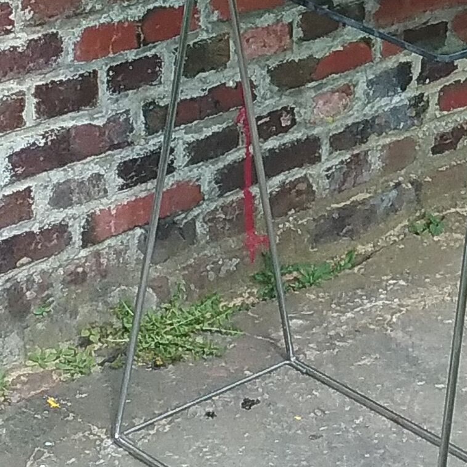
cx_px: 541
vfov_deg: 18.2
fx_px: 1435
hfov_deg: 17.7
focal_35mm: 94
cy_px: 47
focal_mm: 3.3
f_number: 2.2
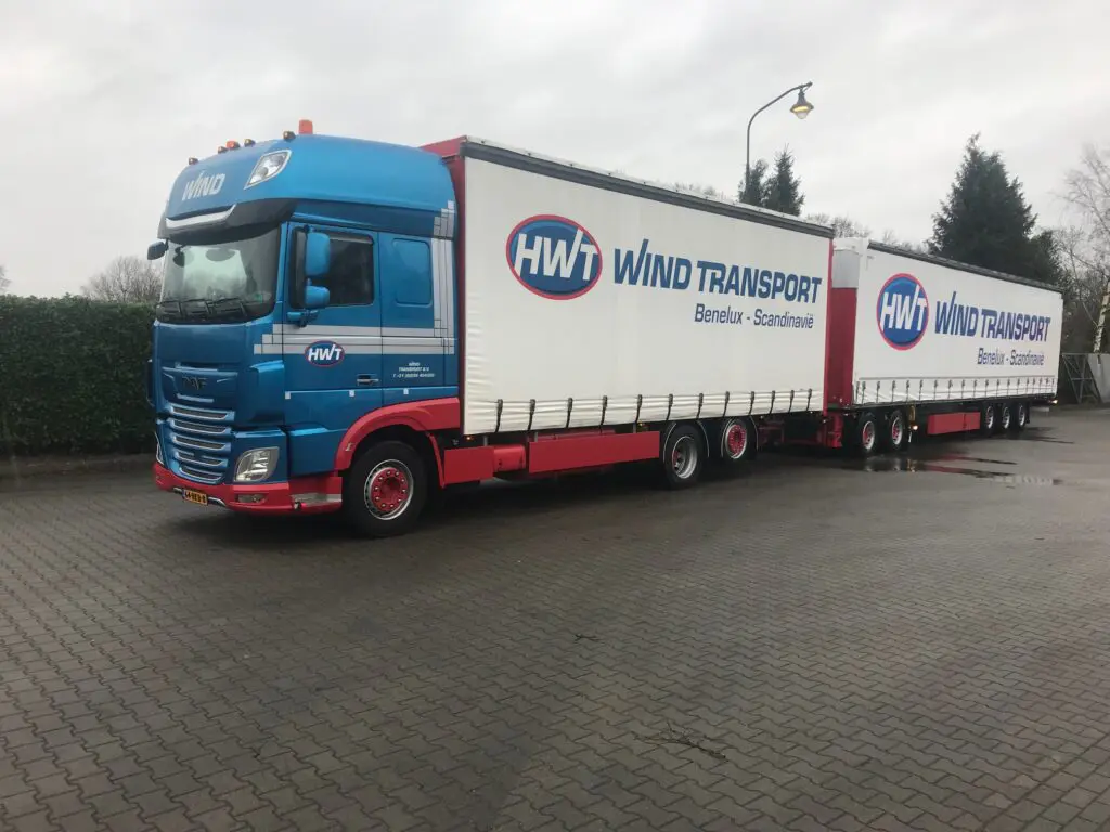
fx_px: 898
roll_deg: -0.9
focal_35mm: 28
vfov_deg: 49.7
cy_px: 416
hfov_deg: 63.4
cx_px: 555
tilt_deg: -3.7
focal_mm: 3.99
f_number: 1.8
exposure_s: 1/354
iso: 20
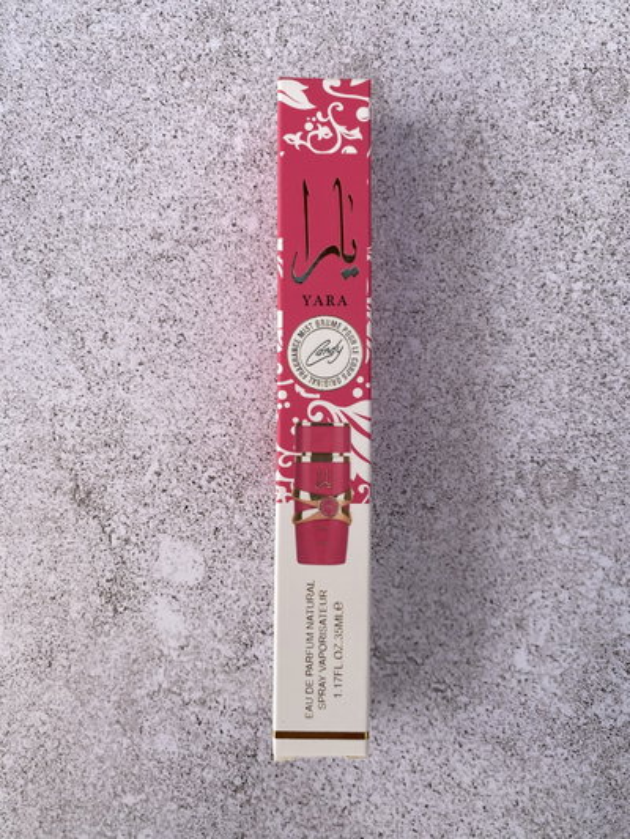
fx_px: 631
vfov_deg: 67.3
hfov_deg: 53.1
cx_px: 315
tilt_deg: -87.1
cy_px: 420
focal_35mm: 26
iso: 32
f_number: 1.8
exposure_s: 1/1300
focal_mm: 4.25
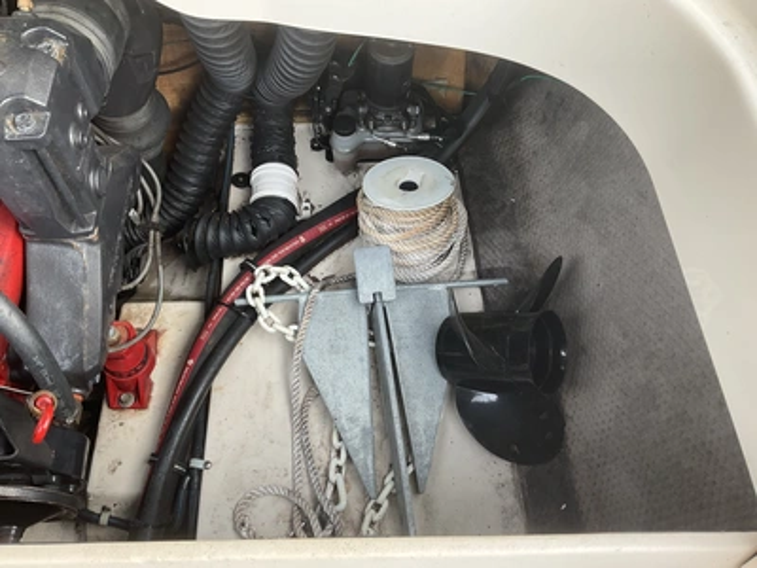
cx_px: 378
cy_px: 284
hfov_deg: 61.7
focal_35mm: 29
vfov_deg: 48.2
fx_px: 634
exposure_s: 1/122
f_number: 1.8
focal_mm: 3
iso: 25
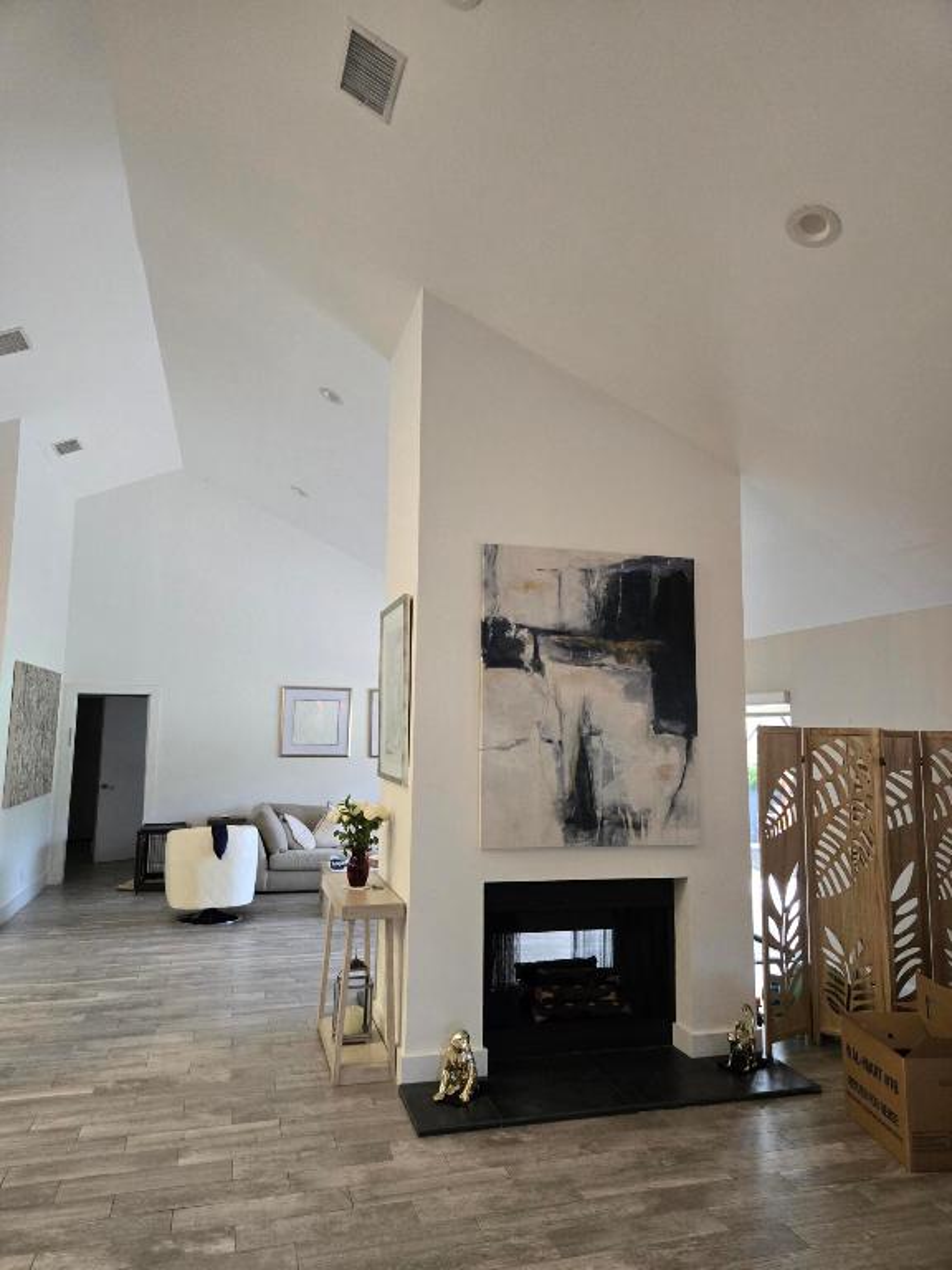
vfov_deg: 73.9
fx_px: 843
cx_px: 476
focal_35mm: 23
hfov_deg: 58.9
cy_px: 635
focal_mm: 5.4
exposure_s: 1/120
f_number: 1.8
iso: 400
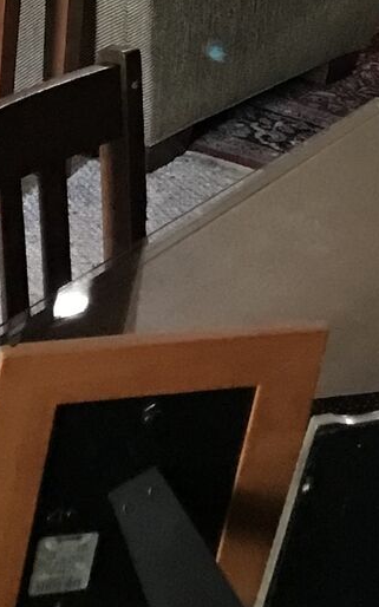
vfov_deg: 13.7
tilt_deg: -2.5
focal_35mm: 133
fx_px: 2199
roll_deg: -4.2
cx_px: 194
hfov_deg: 9.8
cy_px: -563
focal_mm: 3.99
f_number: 1.8
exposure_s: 1/15
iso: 100
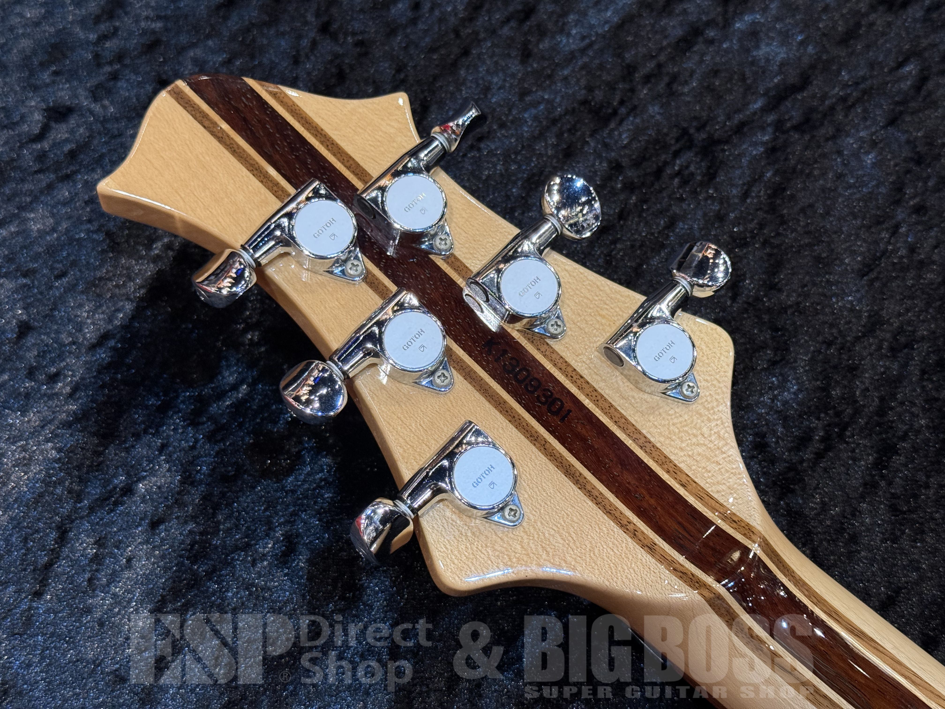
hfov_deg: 39.7
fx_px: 1310
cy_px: 354
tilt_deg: -62.0
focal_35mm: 48
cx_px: 472
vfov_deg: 30.3
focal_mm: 6.76
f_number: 1.78
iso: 200
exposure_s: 1/60
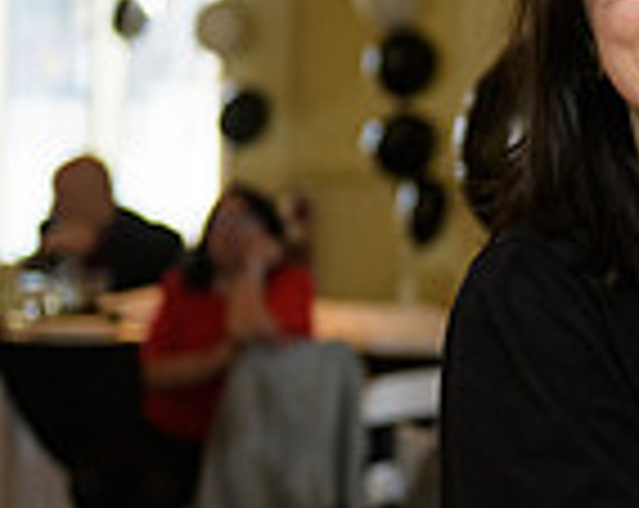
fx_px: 3265
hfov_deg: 10.6
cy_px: 250
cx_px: 1084
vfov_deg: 8.9
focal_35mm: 173
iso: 1000
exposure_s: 1/125
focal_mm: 45
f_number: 2.8
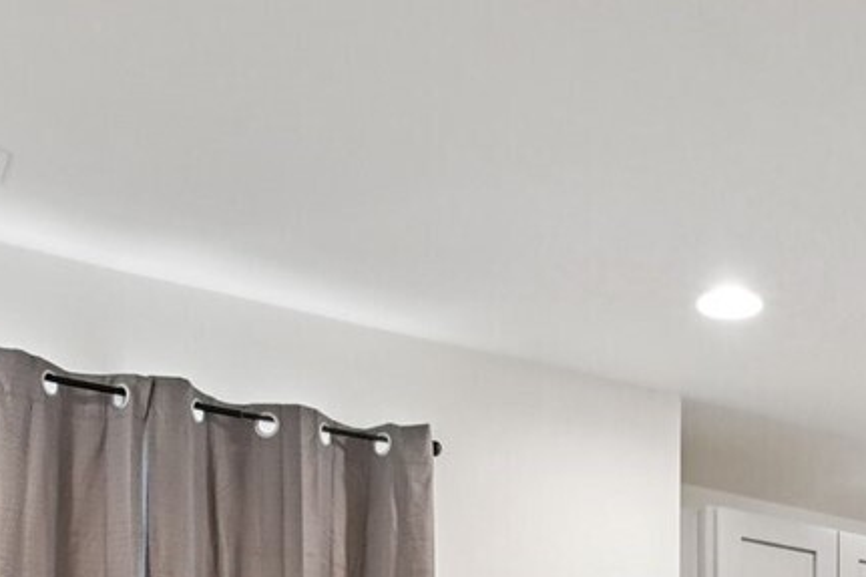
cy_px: 1073
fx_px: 1515
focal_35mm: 63
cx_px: 744
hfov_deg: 30.8
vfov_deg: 17.2
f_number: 8
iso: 1600
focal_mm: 16
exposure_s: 1/15
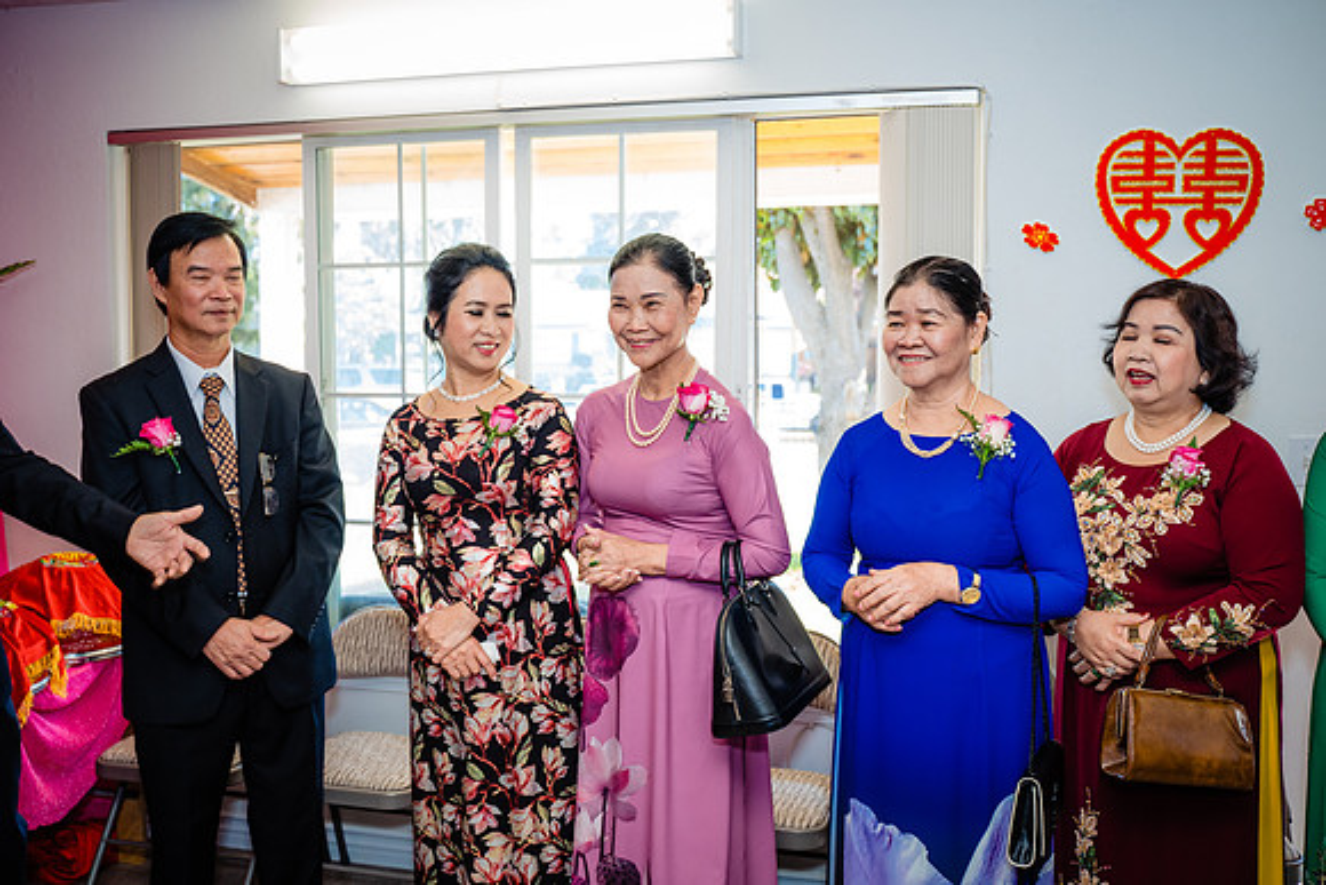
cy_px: 442
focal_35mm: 32
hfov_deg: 58.7
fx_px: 1179
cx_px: 663
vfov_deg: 41.1
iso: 1250
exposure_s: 1/160
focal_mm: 32
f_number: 4
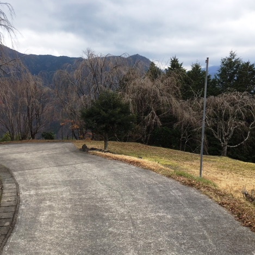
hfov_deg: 47.0
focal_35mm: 35
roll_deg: +0.3
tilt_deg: -4.3
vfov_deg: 47.2
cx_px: 104
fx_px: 292
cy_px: 126
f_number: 2.2
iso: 25
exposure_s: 1/761
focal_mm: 4.15
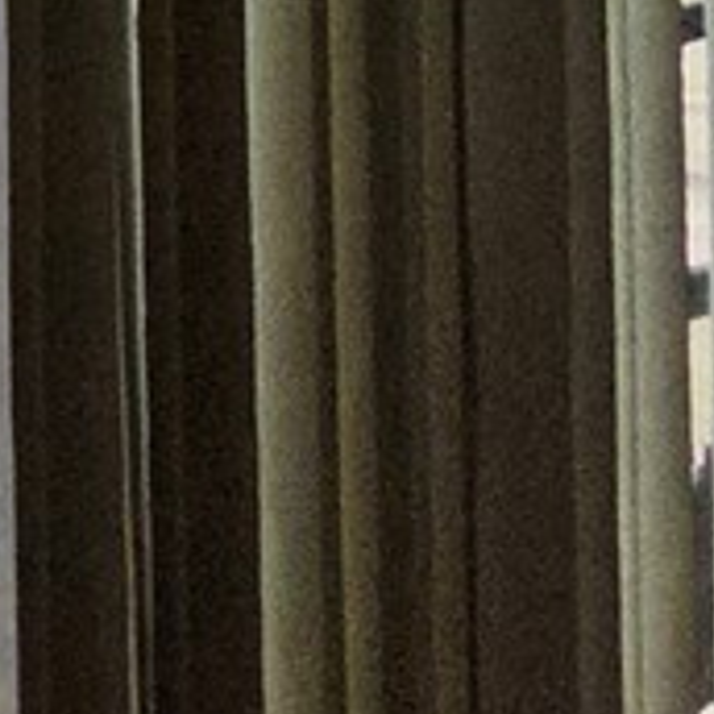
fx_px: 2497
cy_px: -1312
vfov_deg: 11.3
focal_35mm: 107
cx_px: -1582
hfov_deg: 10.2
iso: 50
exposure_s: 1/2000
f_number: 1.9
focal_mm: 2.2
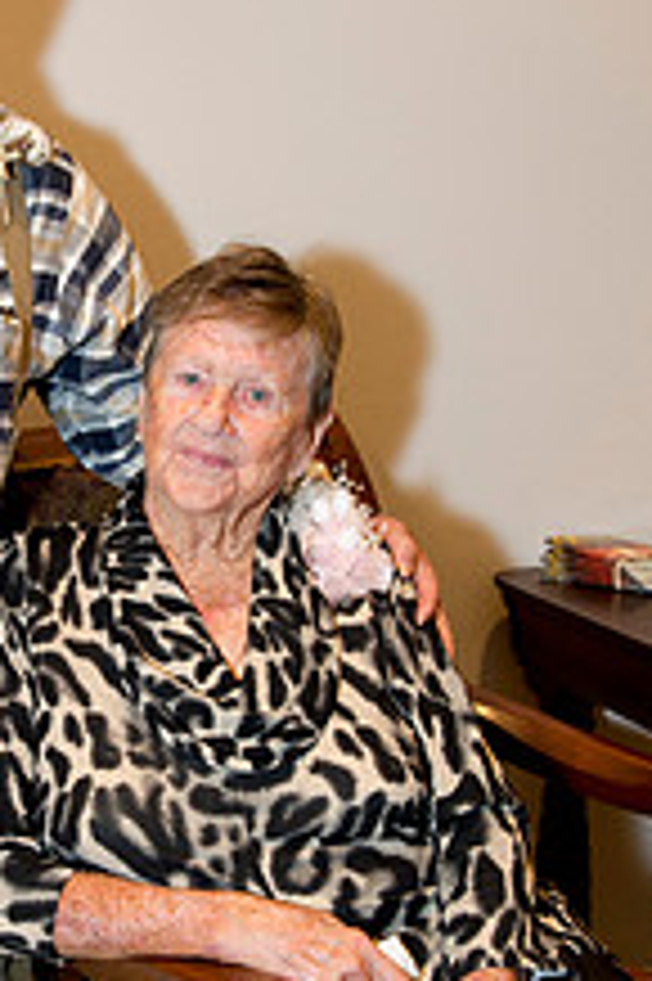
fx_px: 1796
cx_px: 25
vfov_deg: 30.5
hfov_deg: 20.0
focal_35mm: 66
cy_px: 526
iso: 1250
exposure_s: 1/80
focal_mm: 32
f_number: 4
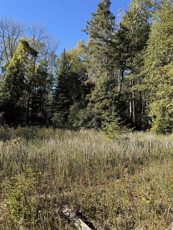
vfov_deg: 71.6
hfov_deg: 56.8
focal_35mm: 24
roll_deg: -0.5
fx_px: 160
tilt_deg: +3.2
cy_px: 115
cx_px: 86
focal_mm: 6.76
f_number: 1.78
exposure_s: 1/1524
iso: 80
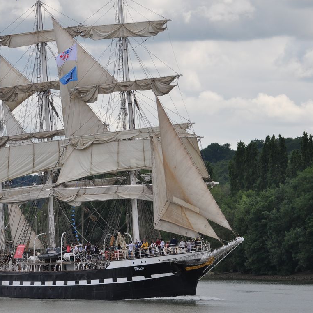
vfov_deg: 5.5
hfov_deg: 5.5
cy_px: 140
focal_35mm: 321
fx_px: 3284
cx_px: 81
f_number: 7.1
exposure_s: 1/800
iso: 200
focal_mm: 150
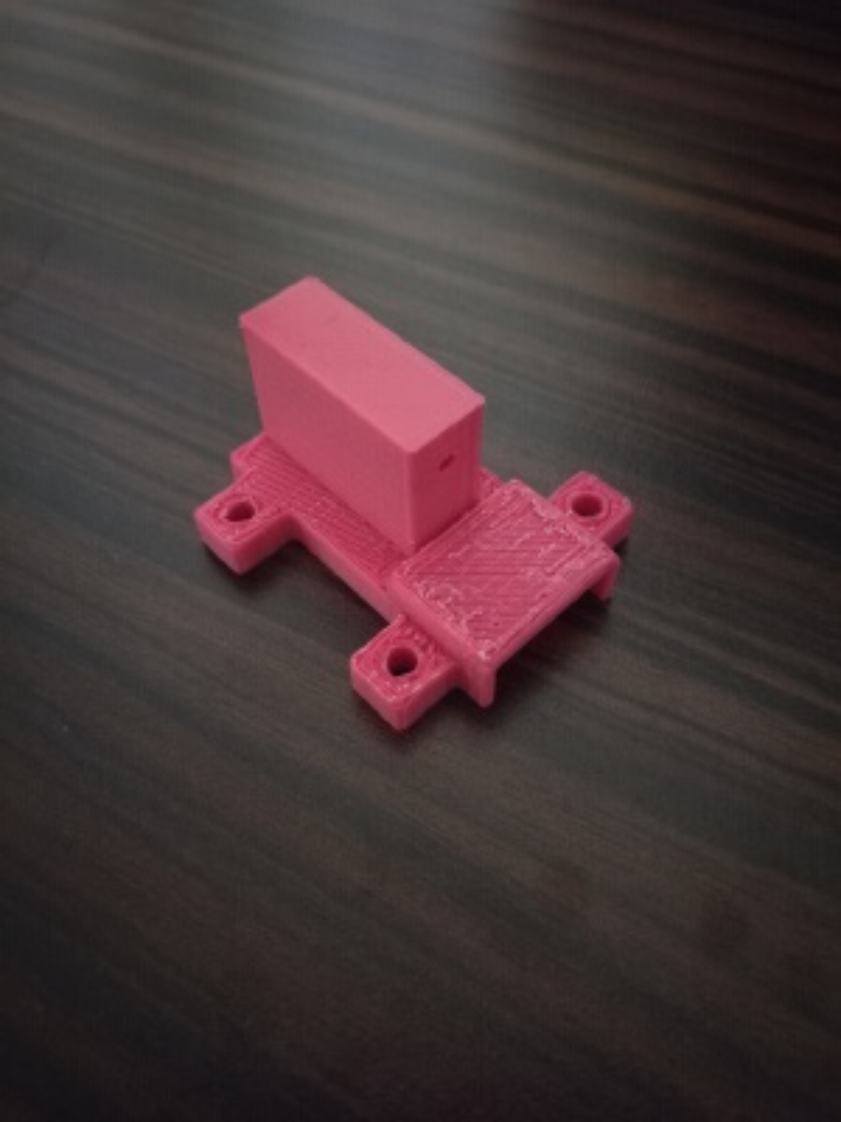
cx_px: 420
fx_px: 875
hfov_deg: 51.4
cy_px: 561
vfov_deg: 65.3
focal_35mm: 27
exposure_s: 1/4
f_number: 2
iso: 1000
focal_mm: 4.04
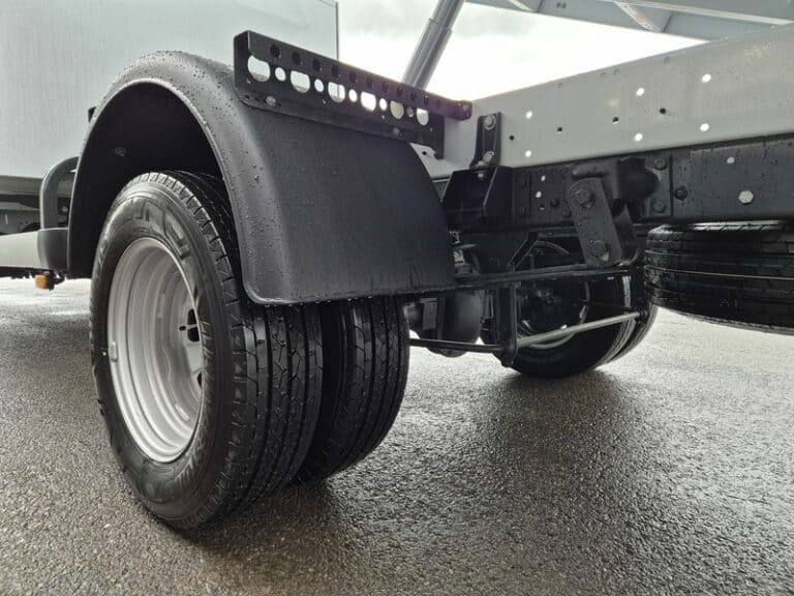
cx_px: 397
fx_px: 528
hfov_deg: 73.9
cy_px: 298
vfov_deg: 58.9
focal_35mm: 23
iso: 100
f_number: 1.8
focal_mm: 5.4
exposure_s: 1/180
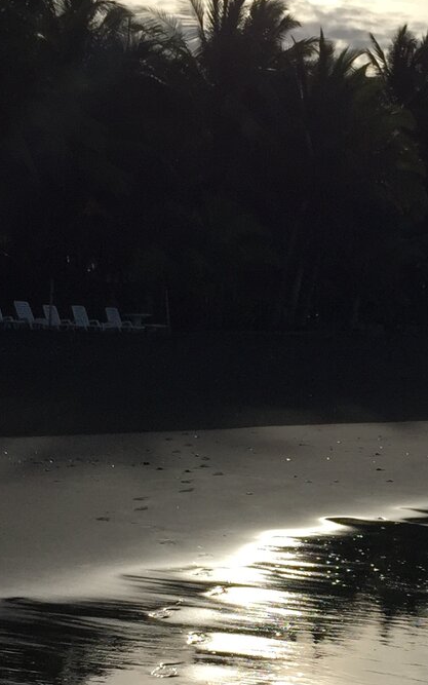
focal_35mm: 83
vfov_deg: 24.5
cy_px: 565
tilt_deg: -7.6
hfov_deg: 15.4
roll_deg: +0.0
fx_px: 1549
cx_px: 438
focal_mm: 4.15
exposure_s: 1/7937
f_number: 2.2
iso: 32
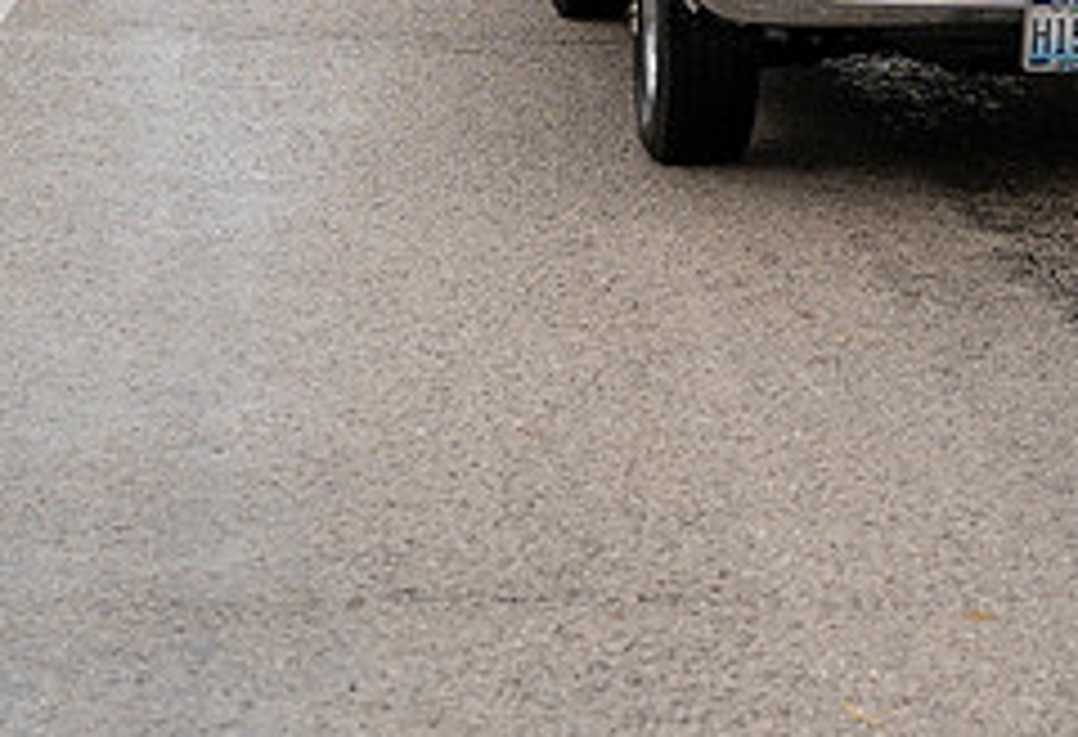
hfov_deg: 13.9
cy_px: -137
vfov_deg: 9.5
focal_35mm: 145
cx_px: 953
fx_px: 4375
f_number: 2.8
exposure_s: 1/640
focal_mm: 35
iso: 200
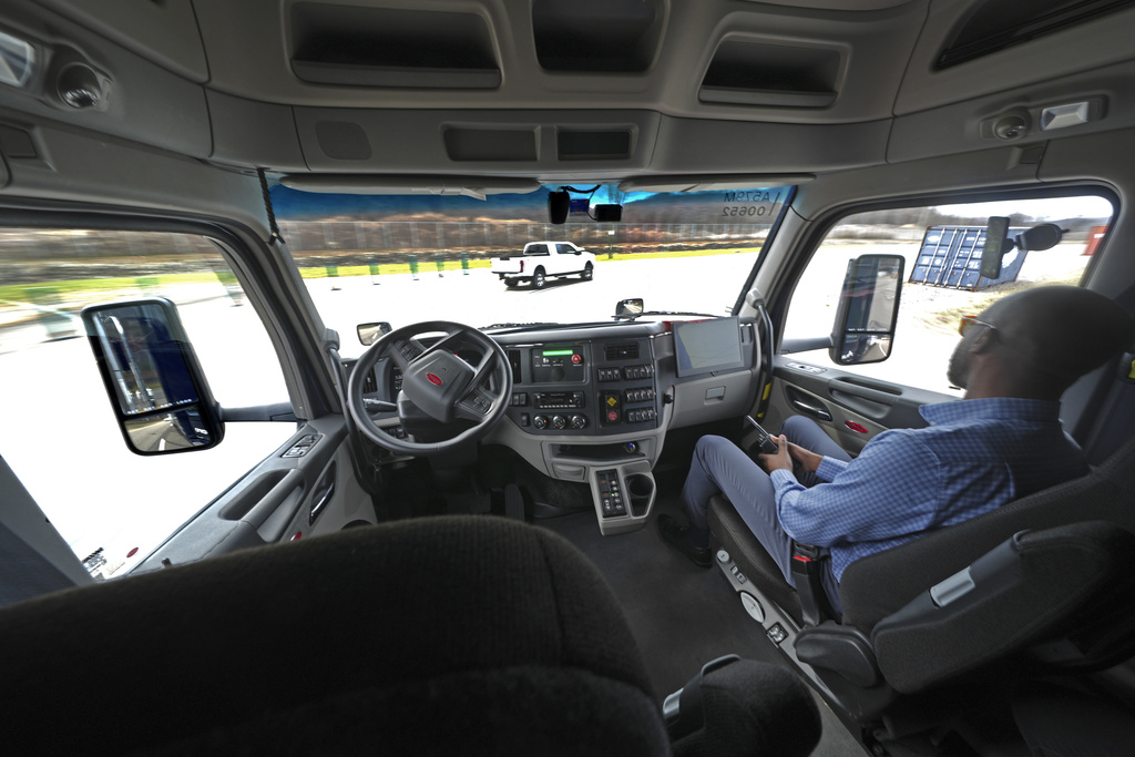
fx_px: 378
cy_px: 378
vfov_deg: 90.0
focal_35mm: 12
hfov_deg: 112.6
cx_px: 568
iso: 125
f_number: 9
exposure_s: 1/13
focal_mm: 12
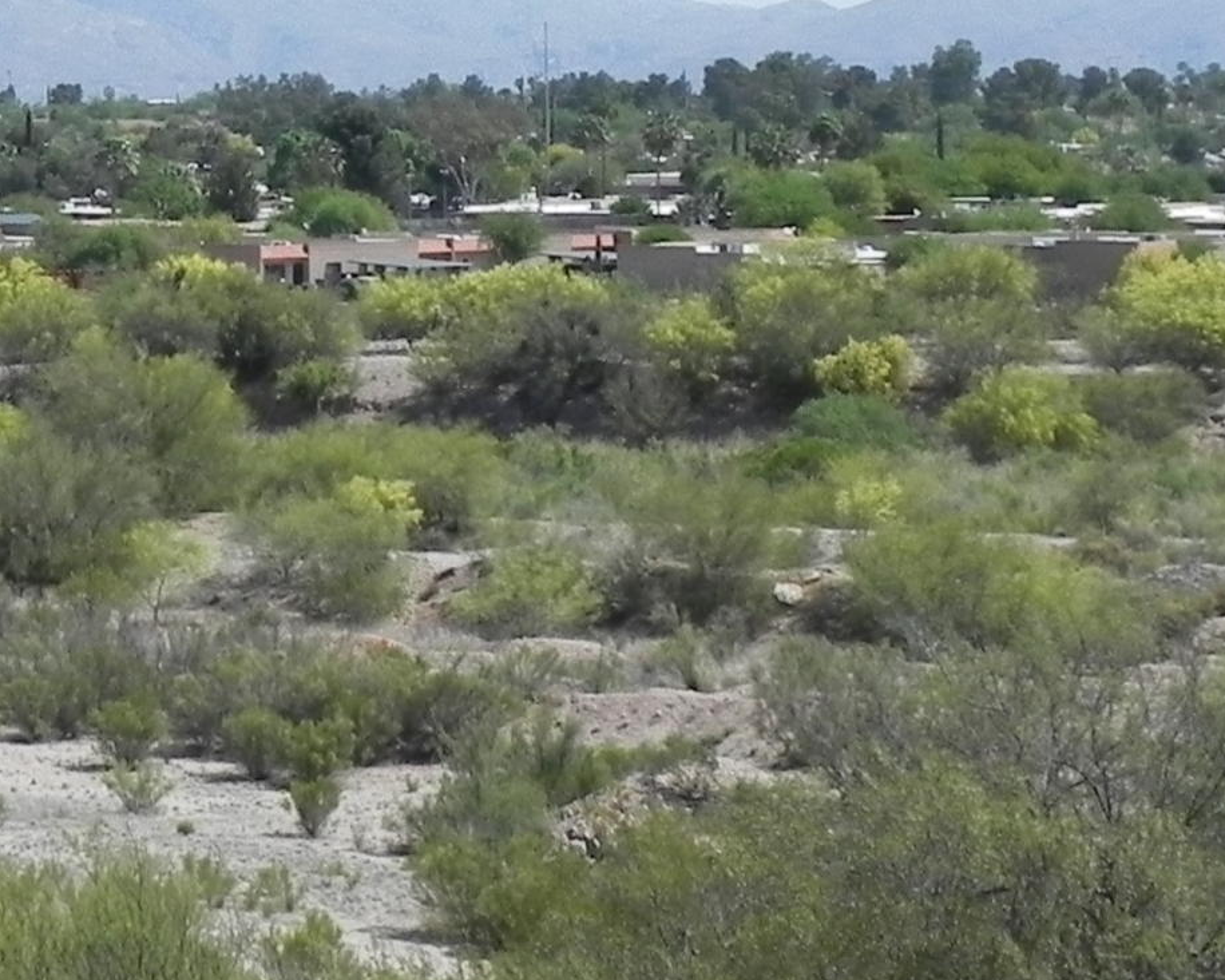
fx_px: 4750
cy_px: -15
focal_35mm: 131
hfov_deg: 14.0
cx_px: -436
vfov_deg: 11.7
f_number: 7.1
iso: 160
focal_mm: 7.3
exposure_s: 1/496
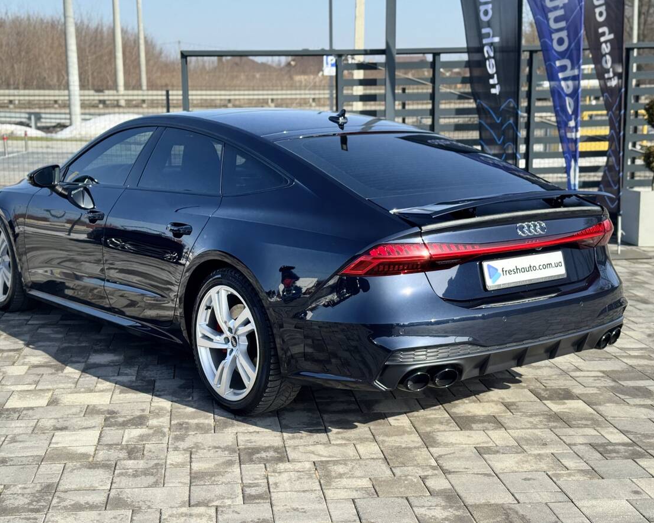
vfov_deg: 29.7
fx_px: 987
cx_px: 307
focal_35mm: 51
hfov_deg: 36.6
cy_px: 257
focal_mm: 6.76
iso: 64
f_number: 1.78
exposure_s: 1/1869
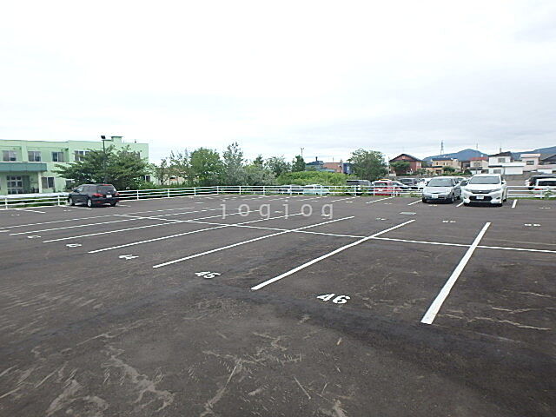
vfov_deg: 63.4
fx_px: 337
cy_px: 208
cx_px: 278
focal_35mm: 21
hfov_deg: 79.0
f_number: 3.5
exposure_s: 1/200
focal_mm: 3.7
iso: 125
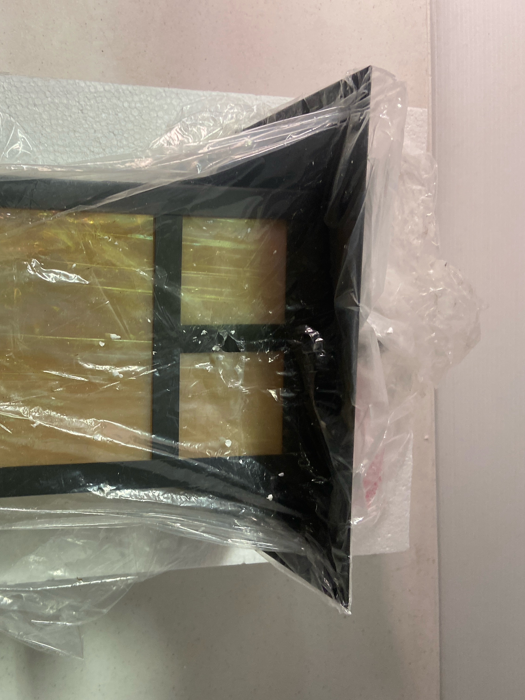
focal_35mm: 35
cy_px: 353
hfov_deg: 38.6
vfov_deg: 52.6
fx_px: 708
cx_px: 81
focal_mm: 4.25
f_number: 1.8
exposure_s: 1/60
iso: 100
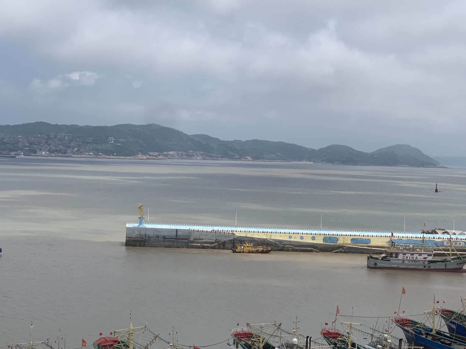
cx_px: 213
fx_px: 929
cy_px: 173
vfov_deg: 21.3
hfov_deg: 28.2
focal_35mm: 69
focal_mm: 6
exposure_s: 1/2283
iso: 16
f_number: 2.4
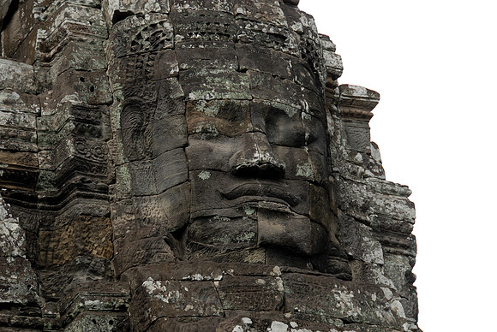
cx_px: 248
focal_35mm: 142
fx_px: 1969
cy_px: 166
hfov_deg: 14.4
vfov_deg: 9.7
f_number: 6.3
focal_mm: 95
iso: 100
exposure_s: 1/160
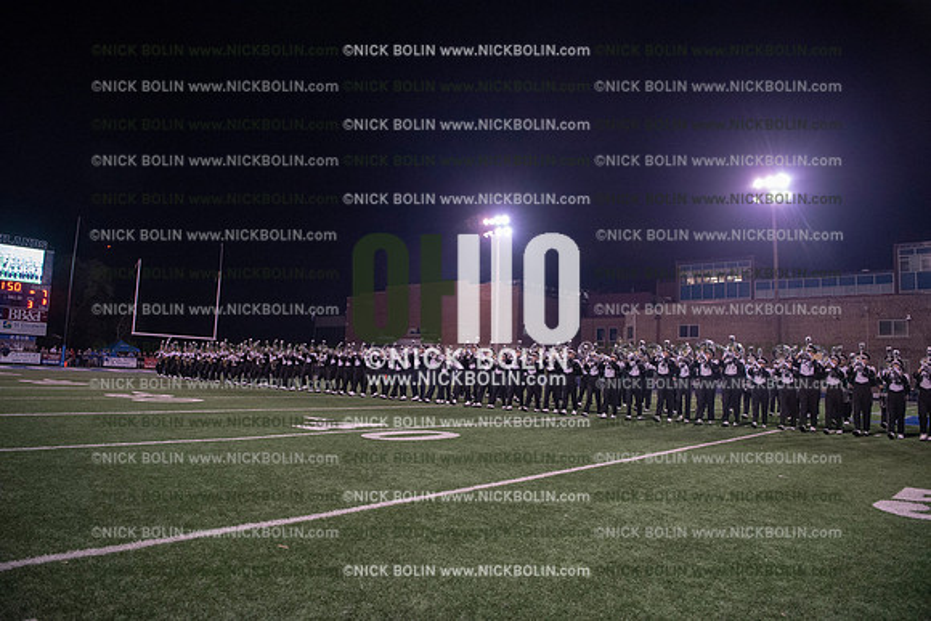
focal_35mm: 24
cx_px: 466
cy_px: 310
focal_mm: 24
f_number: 3.2
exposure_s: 1/500
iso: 3200
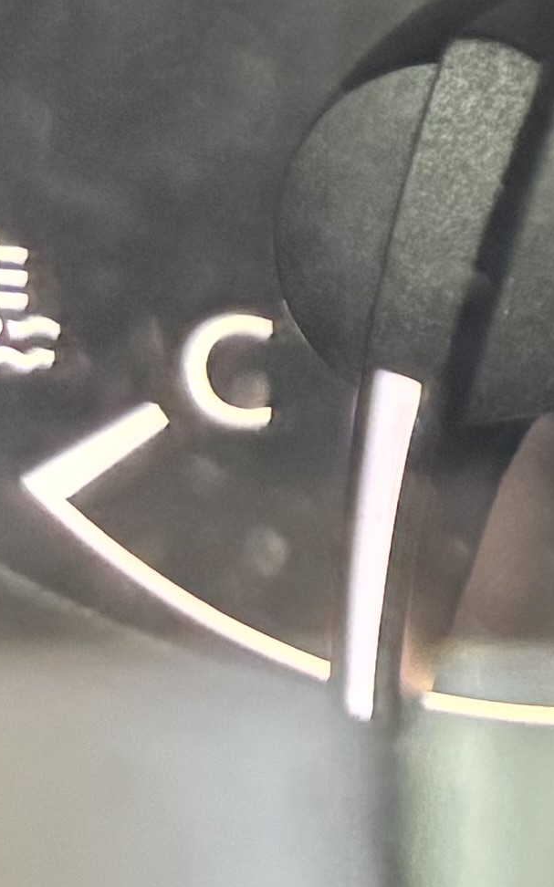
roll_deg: -3.7
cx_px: 2434
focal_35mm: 162
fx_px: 3916
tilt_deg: -30.0
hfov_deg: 6.2
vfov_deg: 11.9
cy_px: -704
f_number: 1.6
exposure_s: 1/56
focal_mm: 5.96
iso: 500
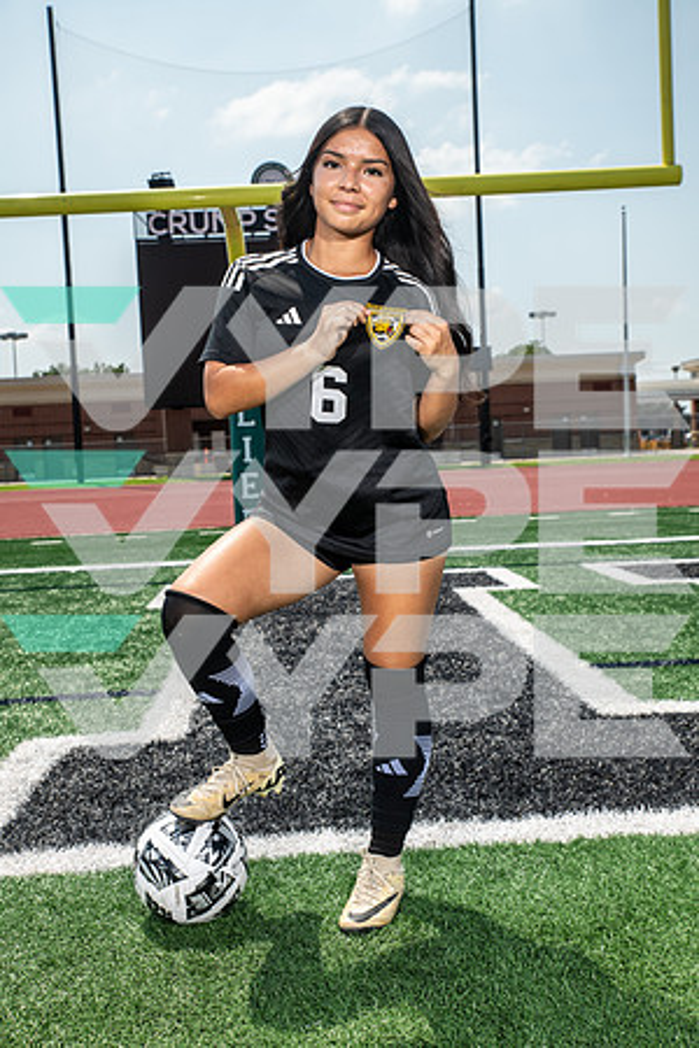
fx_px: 1223
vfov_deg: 46.4
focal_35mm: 42
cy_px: 524
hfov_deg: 31.9
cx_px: 350
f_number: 7.1
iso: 100
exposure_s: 1/320
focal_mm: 42
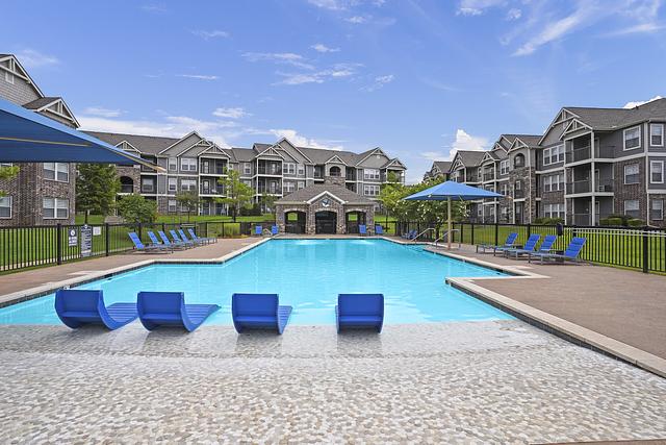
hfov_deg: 93.3
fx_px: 315
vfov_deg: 70.5
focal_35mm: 17
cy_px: 222
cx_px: 333
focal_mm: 17
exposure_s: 1/1250
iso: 320
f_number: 8
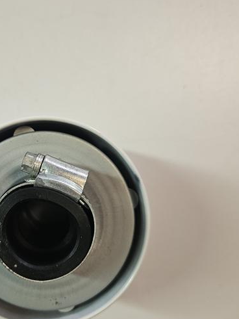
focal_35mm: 36
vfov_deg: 51.4
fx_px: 332
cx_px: 60
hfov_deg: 38.6
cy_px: 162
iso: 200
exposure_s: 1/100
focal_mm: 5.4
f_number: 1.8
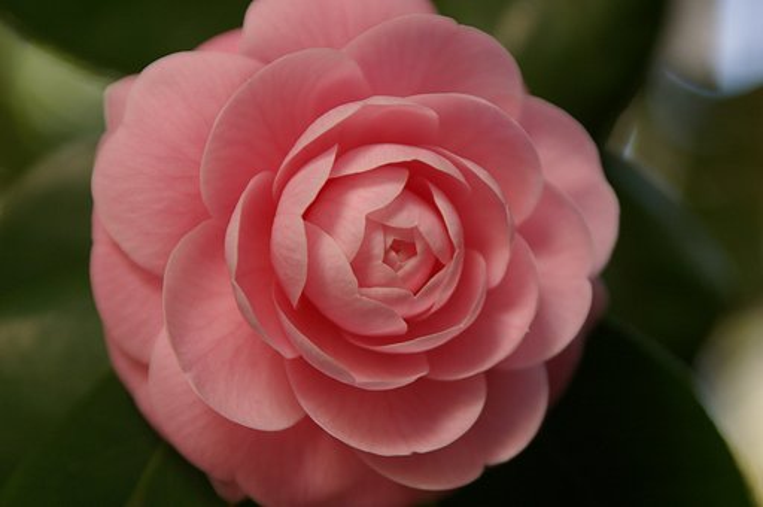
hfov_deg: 18.2
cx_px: 382
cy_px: 254
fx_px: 2381
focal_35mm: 112
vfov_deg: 12.1
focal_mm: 75
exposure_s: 1/125
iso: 400
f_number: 3.2
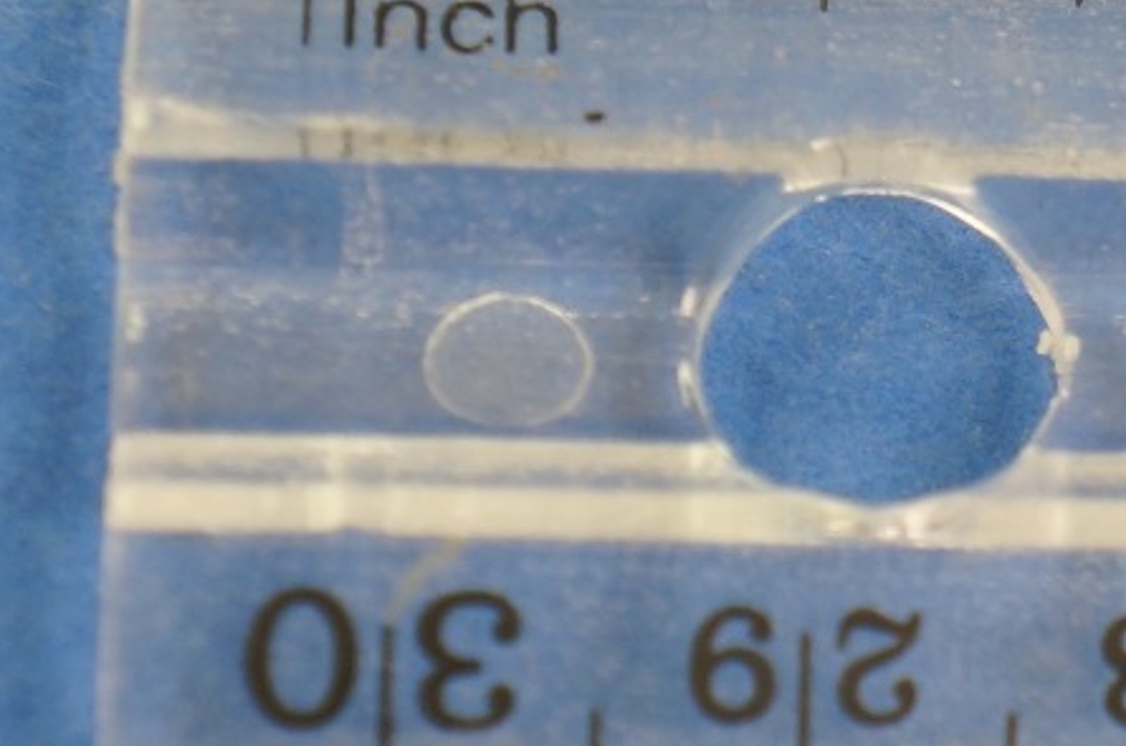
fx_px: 9266
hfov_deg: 6.9
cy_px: 125
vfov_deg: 4.6
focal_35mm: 297
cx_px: 1328
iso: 400
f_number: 5.6
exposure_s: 1/15
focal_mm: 55
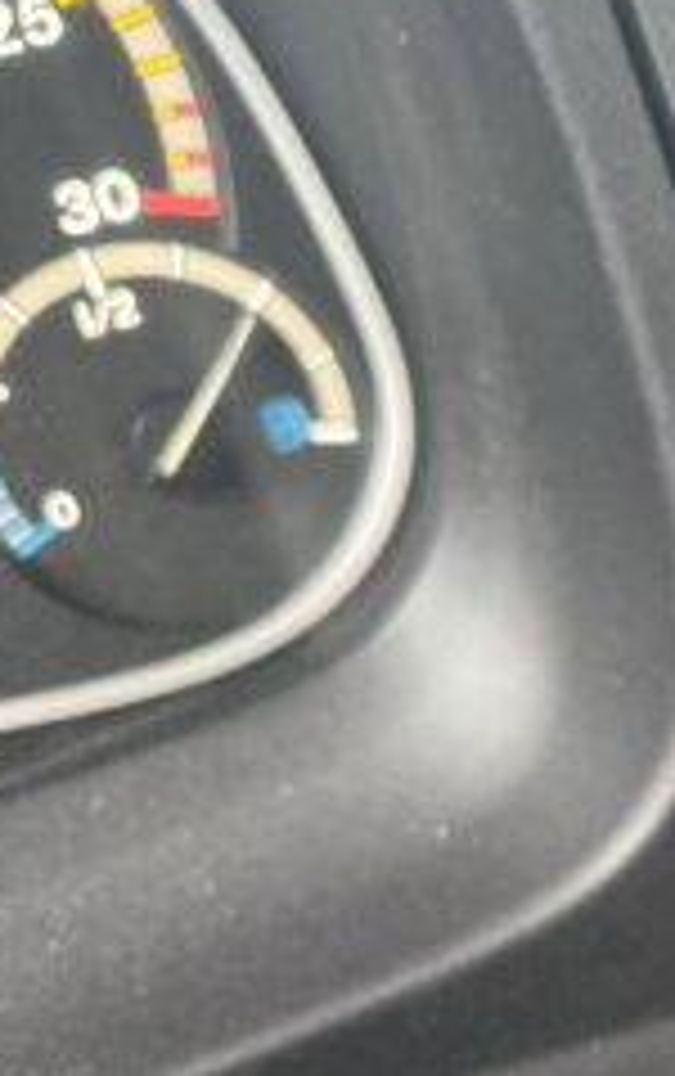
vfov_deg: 29.1
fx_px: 1995
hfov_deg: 15.0
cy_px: 945
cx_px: 1408
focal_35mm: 68
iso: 320
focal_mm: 6.86
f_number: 1.78
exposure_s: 1/60
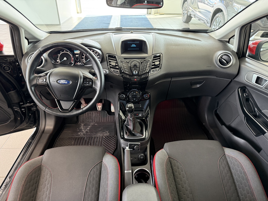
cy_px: 100
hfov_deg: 71.6
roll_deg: -0.6
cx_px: 134
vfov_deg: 56.8
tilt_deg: -31.3
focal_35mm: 24
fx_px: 186
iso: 320
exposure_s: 1/60
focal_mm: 6.76
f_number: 1.78
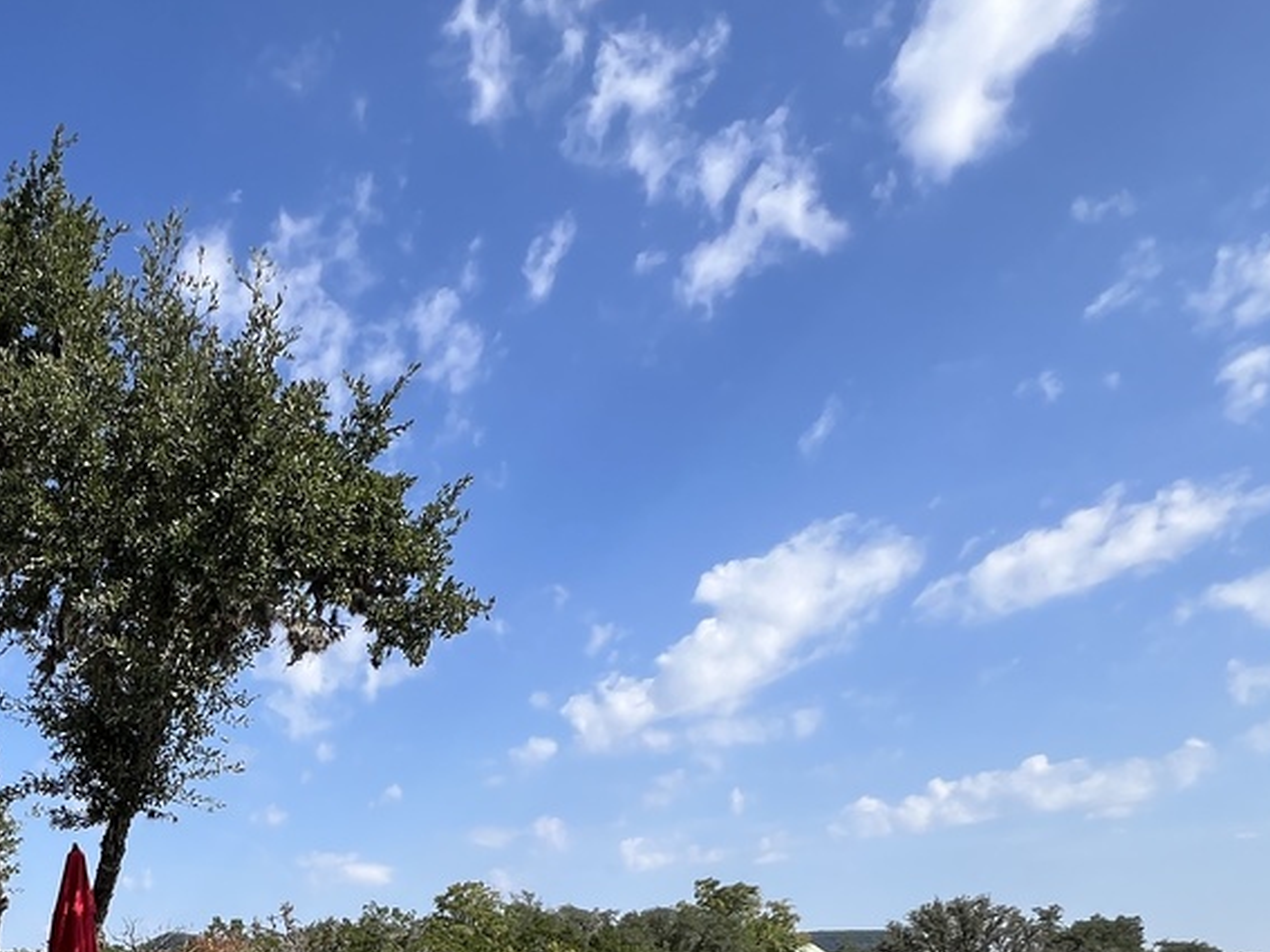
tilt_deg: +0.3
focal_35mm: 33
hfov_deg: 47.5
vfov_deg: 36.4
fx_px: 1210
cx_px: 45
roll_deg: +2.1
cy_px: 1044
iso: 32
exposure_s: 1/1531
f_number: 1.8
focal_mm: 1.57
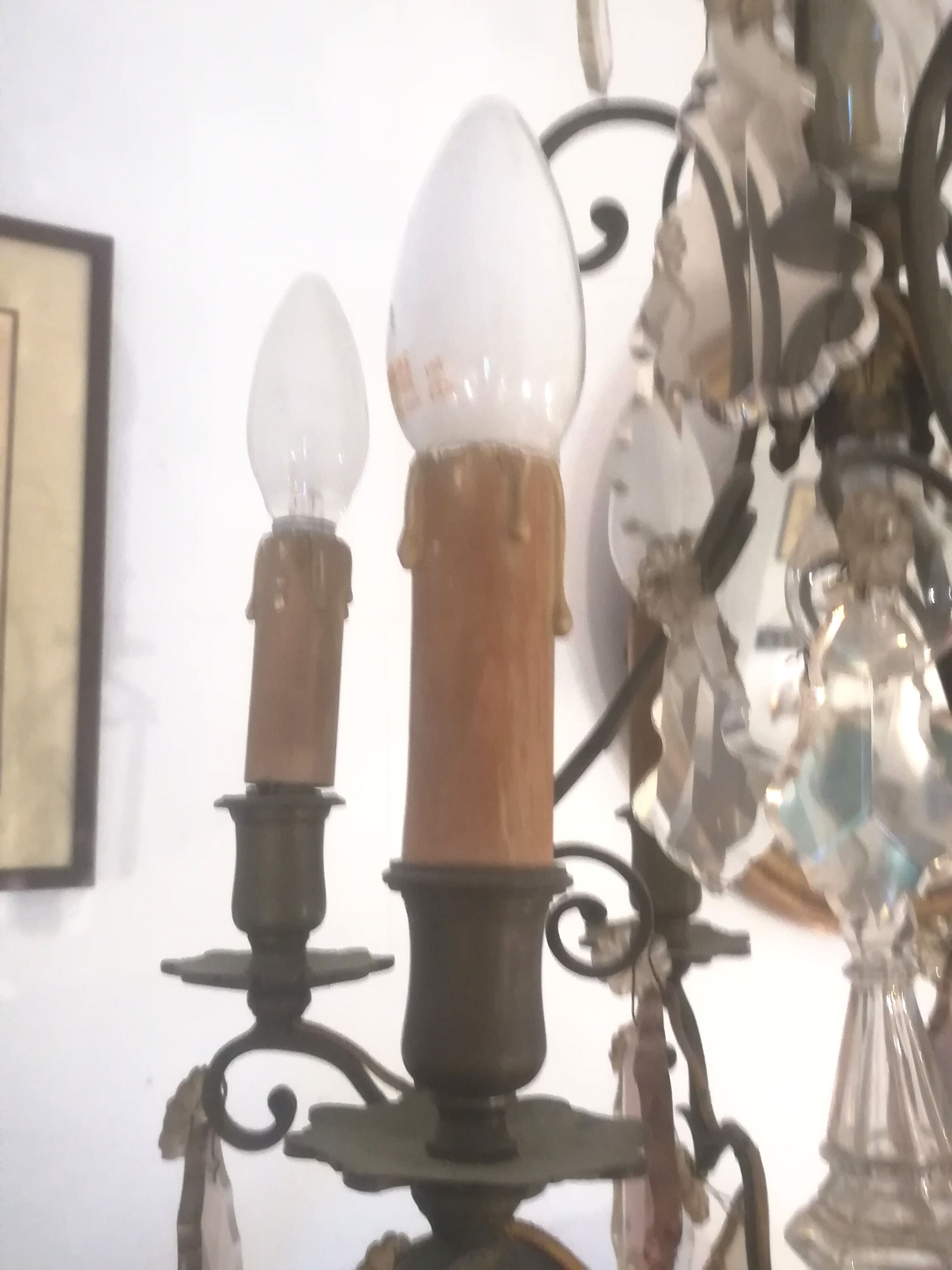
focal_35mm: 31
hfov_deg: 45.4
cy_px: 635
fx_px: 1137
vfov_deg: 58.4
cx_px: 476
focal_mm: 3.83
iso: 640
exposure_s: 1/20
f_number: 2.2
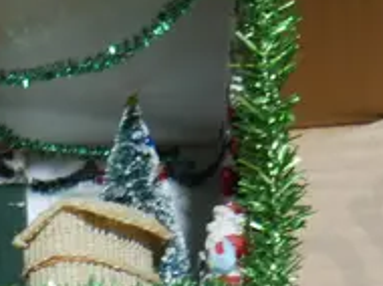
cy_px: 459
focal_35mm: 151
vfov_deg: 9.5
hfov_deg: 13.0
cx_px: 79
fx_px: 1669
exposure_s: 1/80
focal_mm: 14
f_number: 3.5
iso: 200
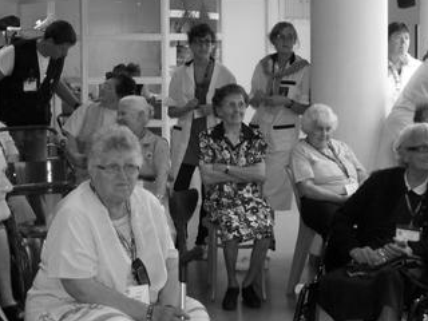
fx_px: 1002
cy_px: 140
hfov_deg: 23.3
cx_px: 23
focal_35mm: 81
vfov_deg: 18.2
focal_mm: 7.9
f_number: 3.4
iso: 200
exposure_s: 1/30
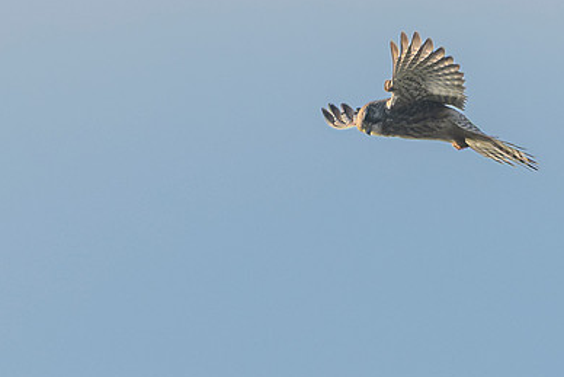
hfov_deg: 1.6
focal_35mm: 1254
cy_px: 93
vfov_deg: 1.1
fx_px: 19652
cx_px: 400
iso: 250
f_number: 6.3
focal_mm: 250
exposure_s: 1/1600
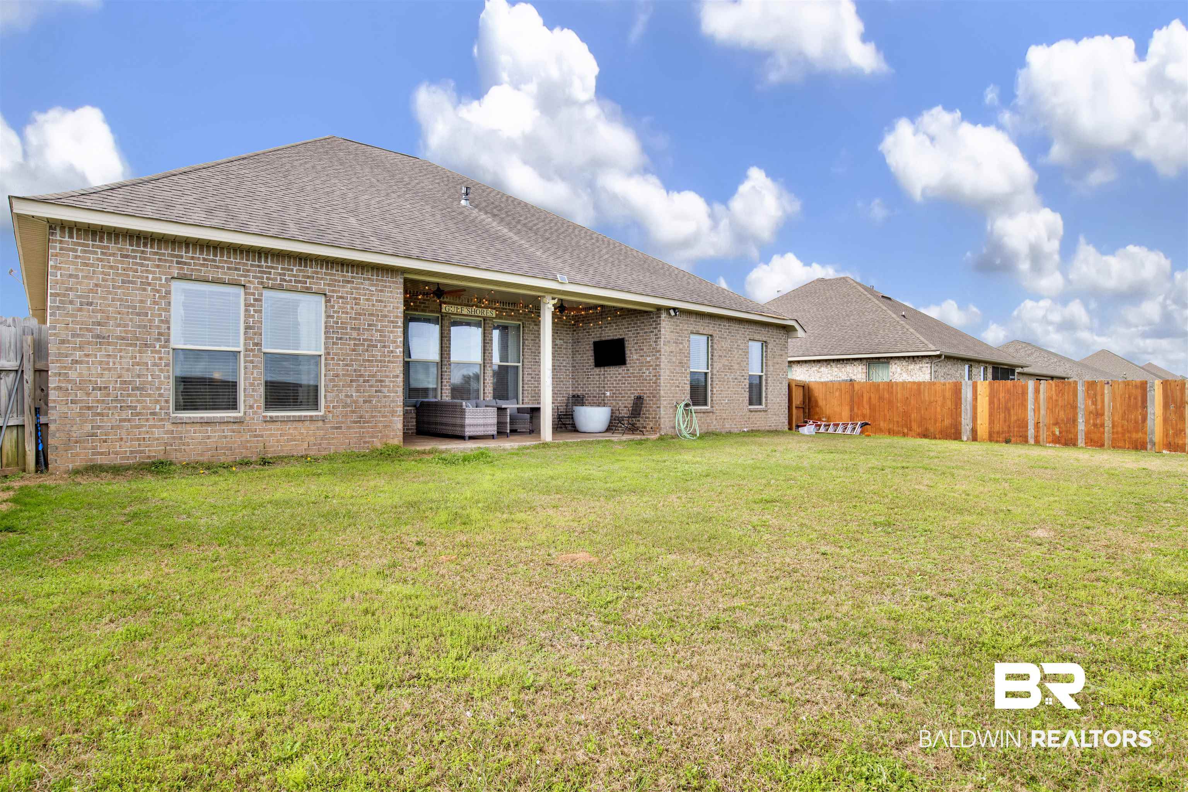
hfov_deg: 90.0
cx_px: 594
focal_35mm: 18
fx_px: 594
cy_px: 396
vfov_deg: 67.4
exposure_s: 1/200
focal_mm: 18
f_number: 11
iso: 200
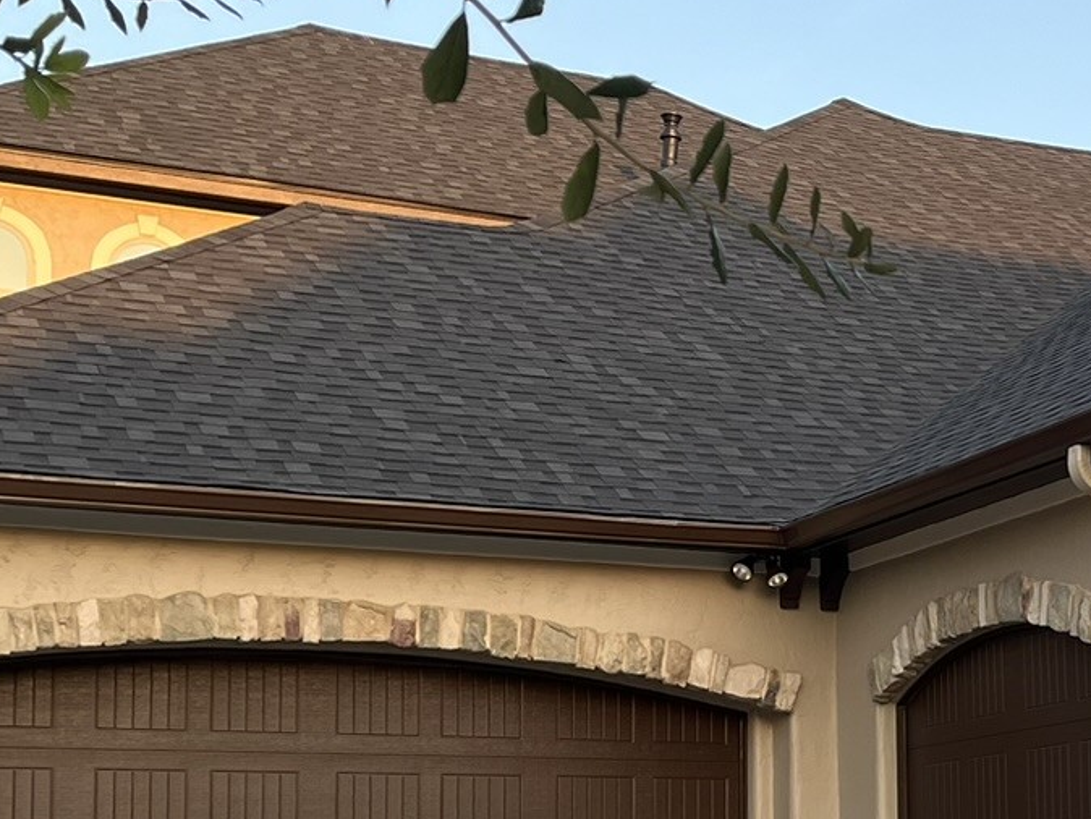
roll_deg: +1.6
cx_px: 1165
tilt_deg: +4.4
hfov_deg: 23.4
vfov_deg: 18.3
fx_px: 2491
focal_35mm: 79
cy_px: 754
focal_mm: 5.1
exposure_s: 1/333
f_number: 1.6
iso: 50
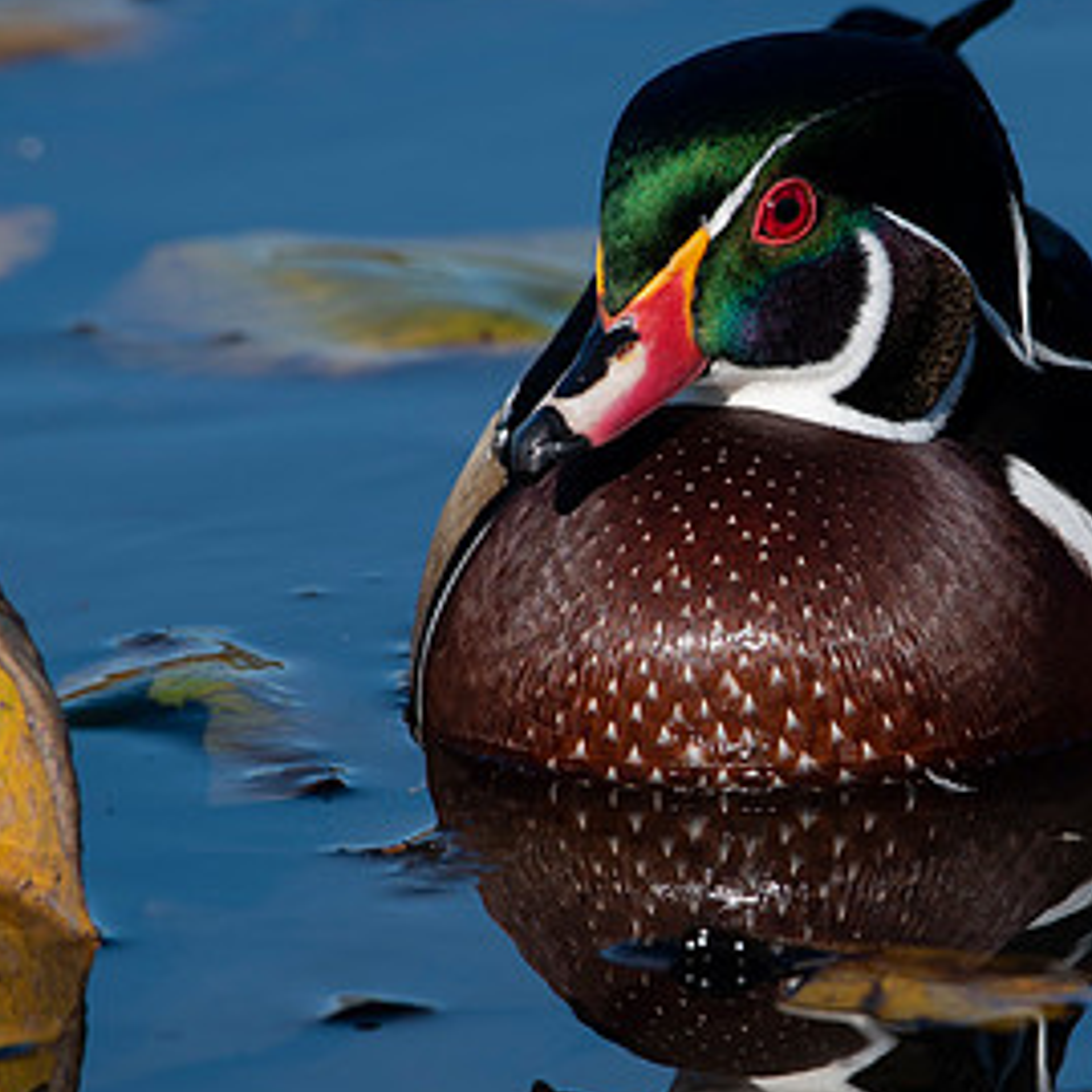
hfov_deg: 1.6
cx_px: 831
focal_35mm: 1105
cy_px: 593
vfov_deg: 1.6
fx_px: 39438
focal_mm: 500
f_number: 9
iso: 100
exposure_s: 1/200
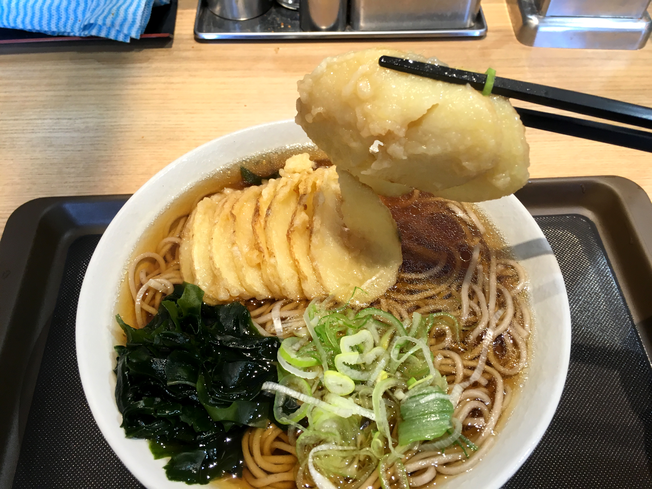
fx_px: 546
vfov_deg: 48.2
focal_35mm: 29
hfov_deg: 61.7
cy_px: 244
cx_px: 326
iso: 32
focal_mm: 4.15
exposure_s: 1/30
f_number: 2.2
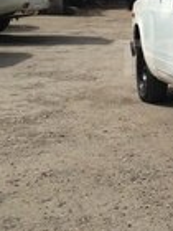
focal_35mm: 117
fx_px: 780
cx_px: 241
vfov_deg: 16.7
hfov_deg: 12.2
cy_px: 58
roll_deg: -0.5
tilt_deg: -4.0
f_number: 2.4
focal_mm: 4.12
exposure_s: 1/2169
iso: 50
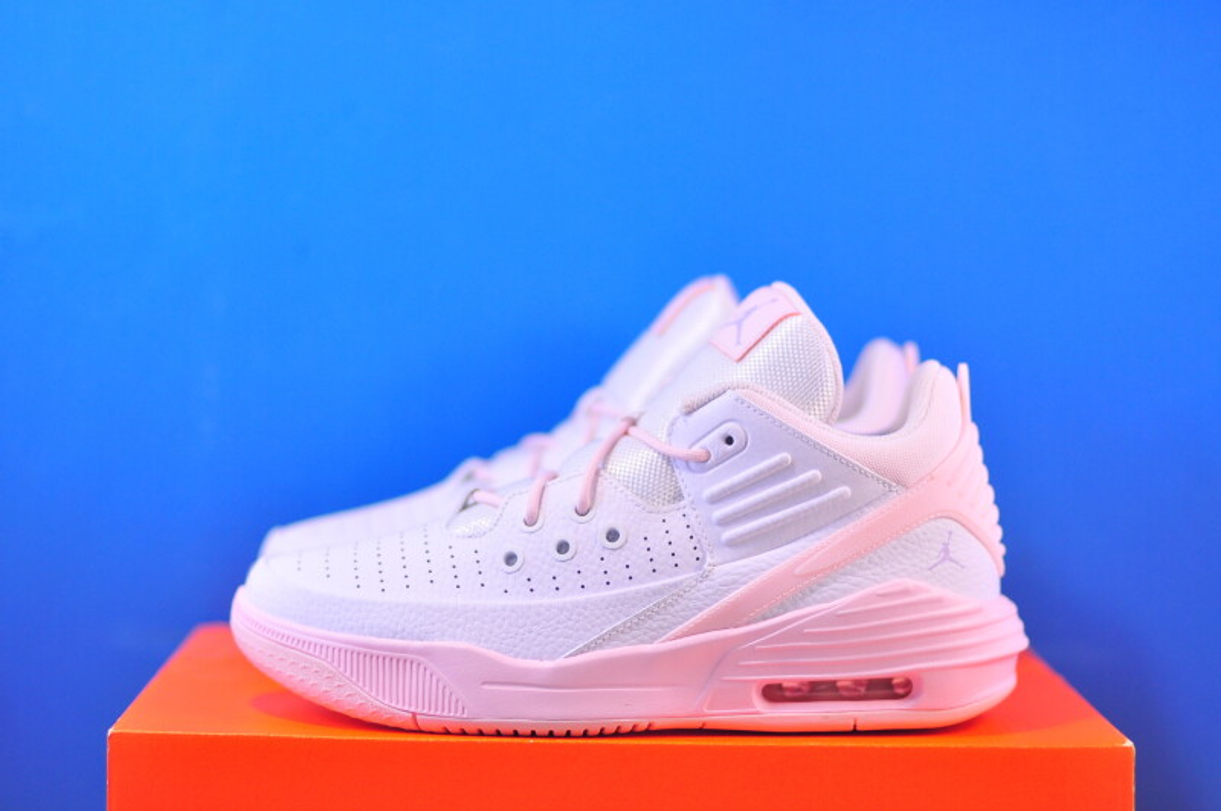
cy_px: 406
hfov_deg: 27.0
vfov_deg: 18.1
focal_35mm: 75
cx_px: 610
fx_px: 2540
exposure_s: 1/320
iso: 250
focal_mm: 50
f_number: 2
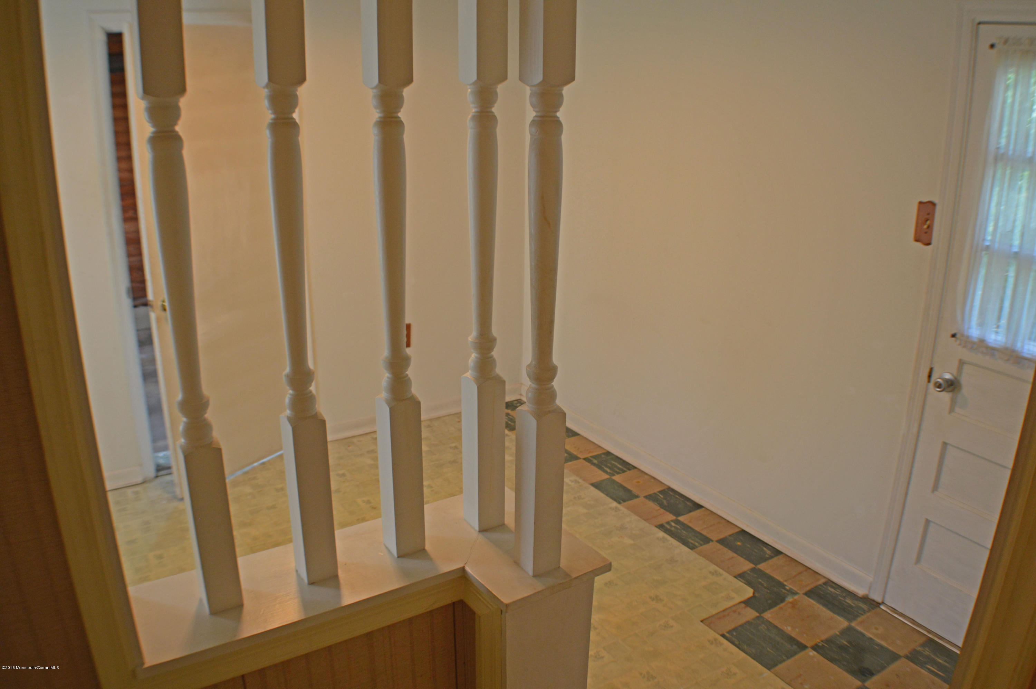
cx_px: 518
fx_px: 1035
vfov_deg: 36.8
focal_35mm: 36
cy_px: 344
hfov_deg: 53.2
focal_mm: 24
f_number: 4
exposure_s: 1/60
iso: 450
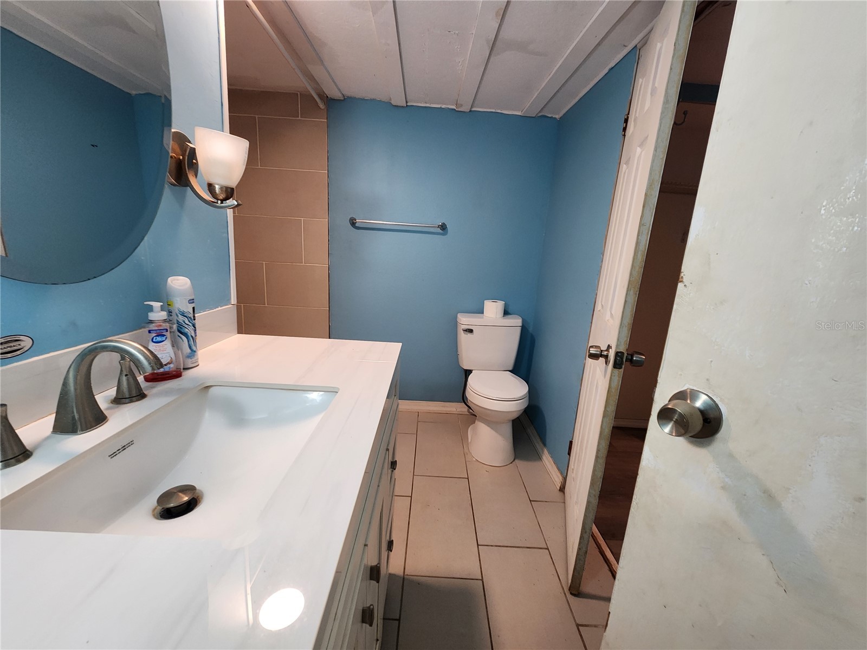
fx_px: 326
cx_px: 434
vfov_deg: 89.9
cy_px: 325
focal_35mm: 13
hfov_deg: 106.2
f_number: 2.2
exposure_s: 1/60
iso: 320
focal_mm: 2.2
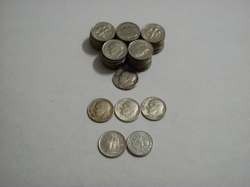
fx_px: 361
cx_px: 125
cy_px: 94
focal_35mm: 50
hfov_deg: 38.2
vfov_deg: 29.1
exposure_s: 1/8
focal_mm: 8.8
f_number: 3.6
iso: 250
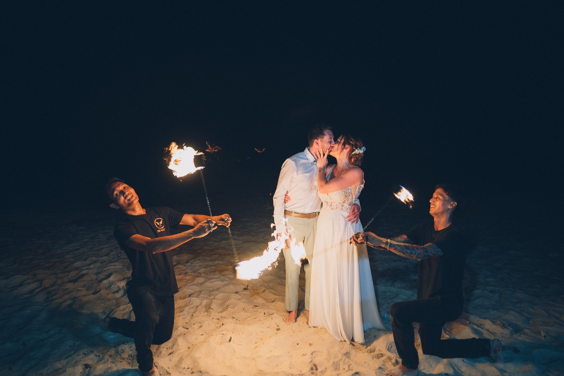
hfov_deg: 73.7
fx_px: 376
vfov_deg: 53.1
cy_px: 188
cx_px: 282
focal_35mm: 24
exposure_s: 1/160
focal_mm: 24
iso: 500
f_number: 1.4
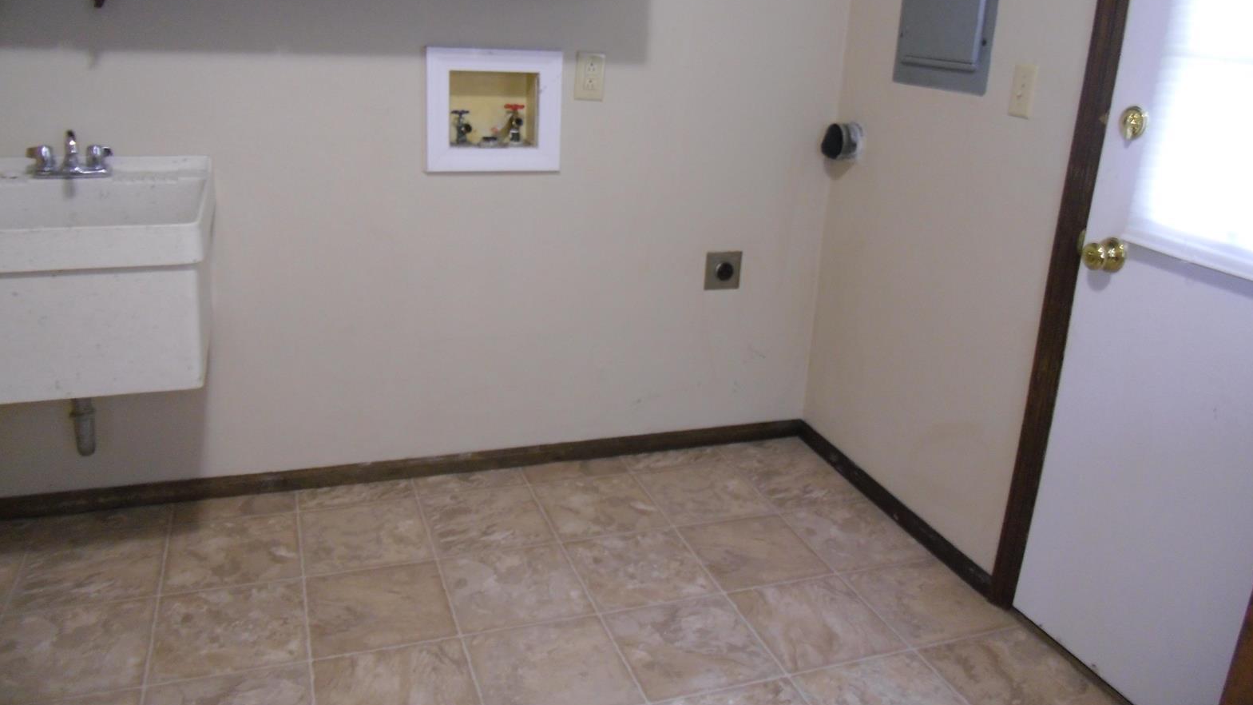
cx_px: 625
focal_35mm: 30
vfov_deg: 38.8
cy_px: 289
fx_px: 997
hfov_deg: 64.3
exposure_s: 1/5
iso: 200
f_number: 3.2
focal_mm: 4.9
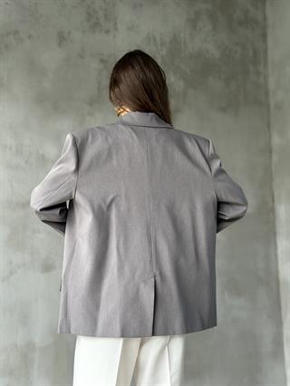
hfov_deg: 30.3
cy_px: 193
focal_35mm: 48
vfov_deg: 39.6
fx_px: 536
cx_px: 145
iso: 125
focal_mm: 6.86
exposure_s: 1/66
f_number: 1.78
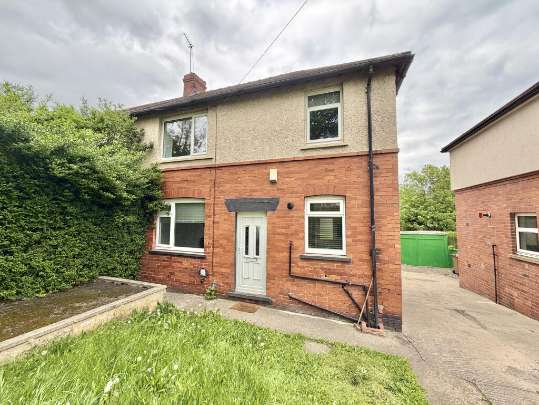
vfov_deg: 85.7
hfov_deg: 102.1
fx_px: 218
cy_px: 202
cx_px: 270
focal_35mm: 14
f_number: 2.2
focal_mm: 2.22
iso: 40
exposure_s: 1/233
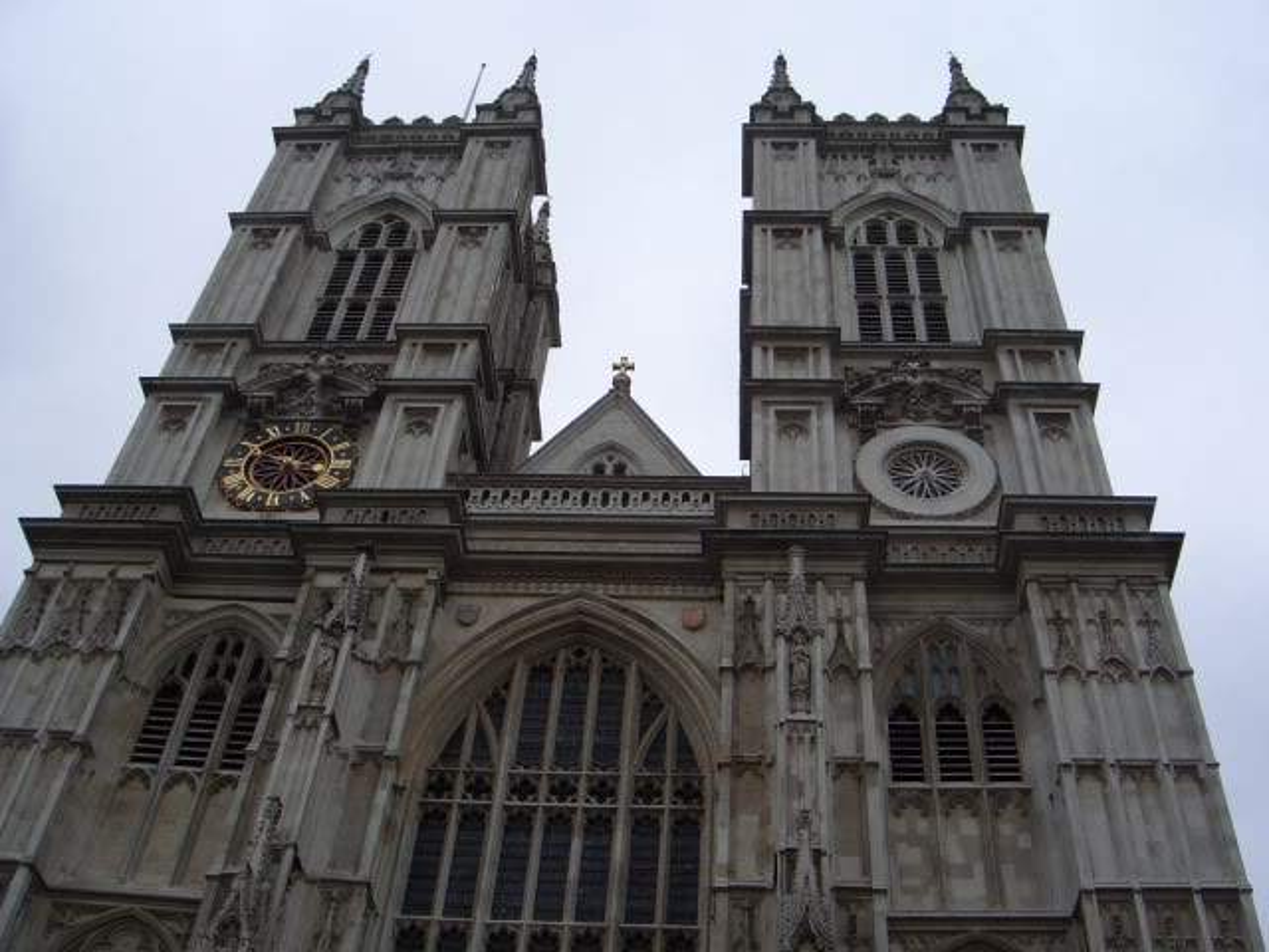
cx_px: 634
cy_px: 476
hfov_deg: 47.9
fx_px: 1430
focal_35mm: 39
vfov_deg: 36.8
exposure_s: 1/200
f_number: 4.8
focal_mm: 8
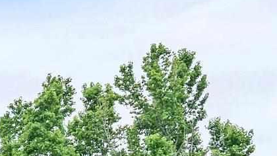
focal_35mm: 131
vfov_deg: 8.2
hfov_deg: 12.1
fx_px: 962
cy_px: 415
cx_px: -445
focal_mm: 21
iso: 800
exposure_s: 1/640
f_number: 8
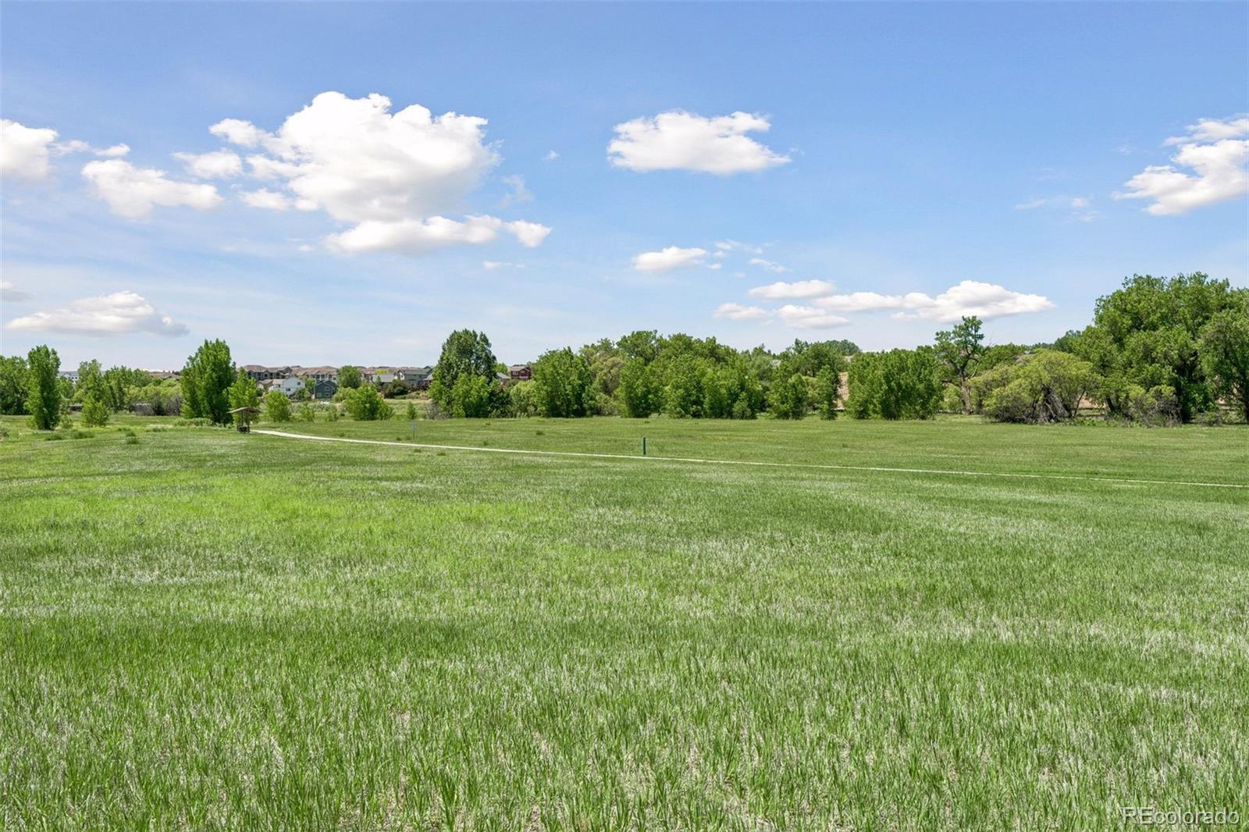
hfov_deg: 57.2
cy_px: 416
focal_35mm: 33
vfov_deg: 40.0
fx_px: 1145
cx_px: 624
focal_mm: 33
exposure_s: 1/1600
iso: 400
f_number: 8
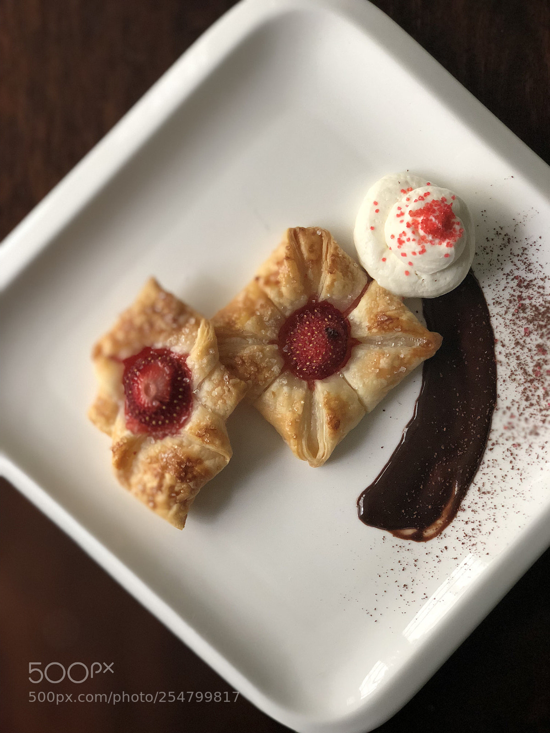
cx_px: 275
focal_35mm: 52
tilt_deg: -86.2
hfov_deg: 28.0
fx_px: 1102
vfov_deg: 36.8
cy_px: 366
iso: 125
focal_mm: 6
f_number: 2.4
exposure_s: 1/60
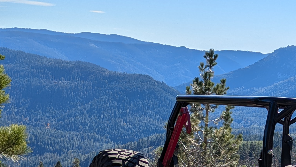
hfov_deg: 23.7
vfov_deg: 14.6
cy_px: 105
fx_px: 651
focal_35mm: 83
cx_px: 342
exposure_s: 1/2732
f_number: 1.89
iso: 47
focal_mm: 5.43
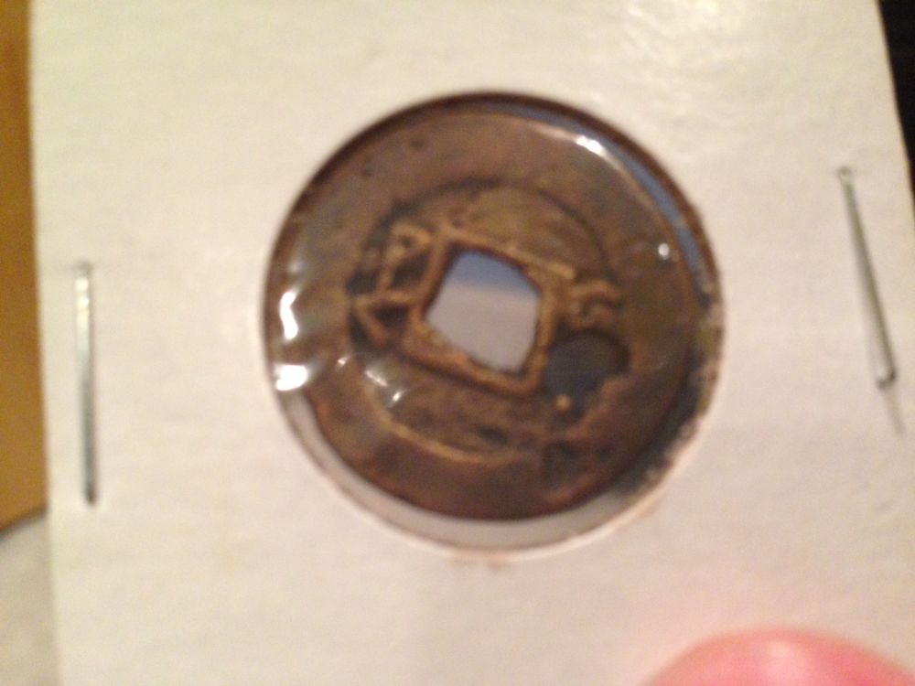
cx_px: 458
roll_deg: +6.1
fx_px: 872
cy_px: 343
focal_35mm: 33
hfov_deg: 55.4
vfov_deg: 42.9
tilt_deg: -21.1
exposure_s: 1/17
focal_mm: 4.12
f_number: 2.4
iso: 400
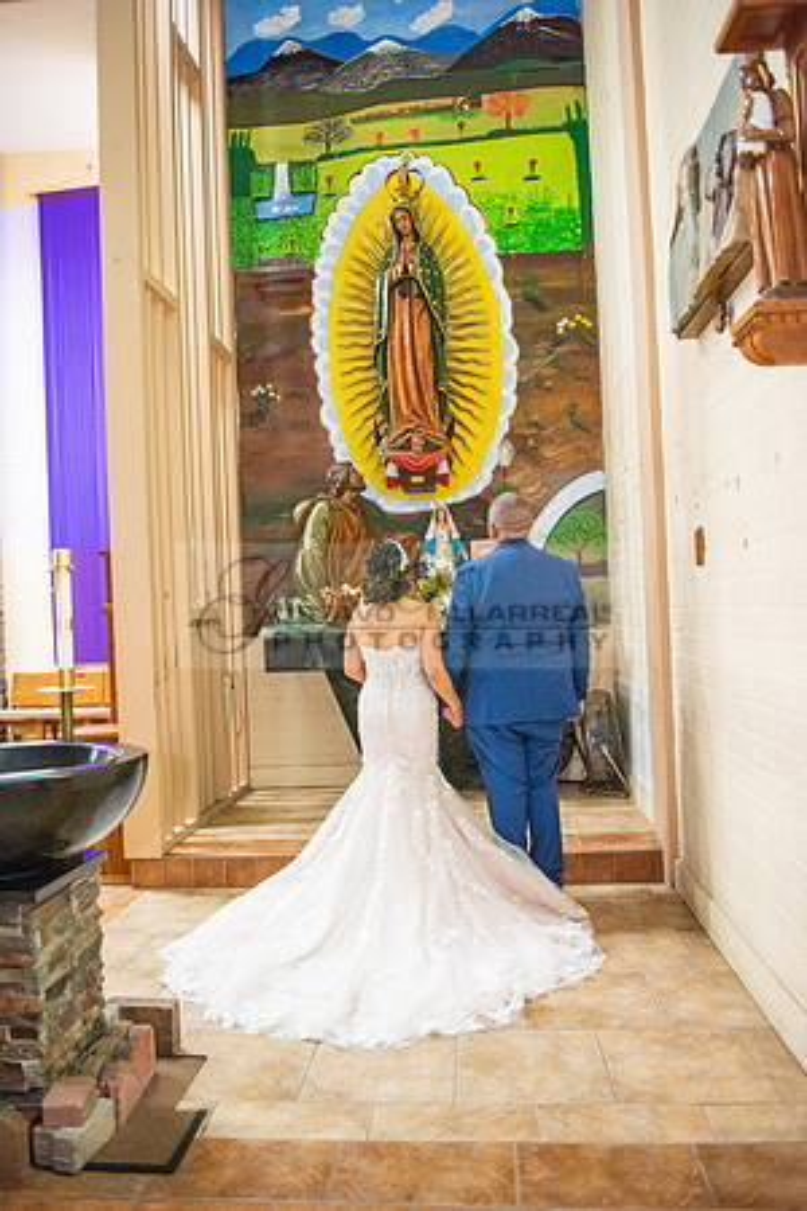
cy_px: 606
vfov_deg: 67.4
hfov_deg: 47.9
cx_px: 404
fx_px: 908
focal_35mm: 27
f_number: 2.8
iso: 2000
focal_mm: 27
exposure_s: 1/160
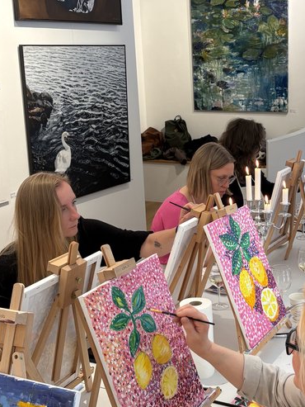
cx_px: 220
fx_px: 634
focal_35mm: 54
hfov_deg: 26.8
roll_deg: +1.9
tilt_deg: -11.3
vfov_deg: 35.5
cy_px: 184
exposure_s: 1/100
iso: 80
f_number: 1.6
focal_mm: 5.96
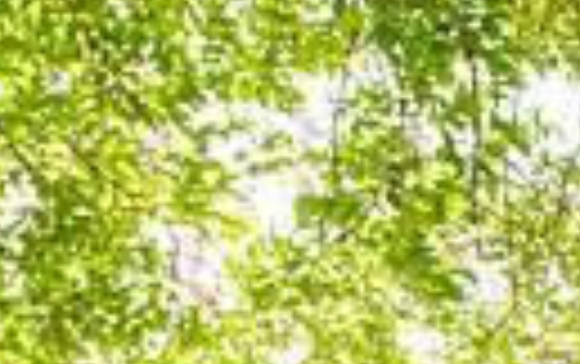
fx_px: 2153
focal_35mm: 136
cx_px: 781
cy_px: 725
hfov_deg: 14.6
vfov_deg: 9.1
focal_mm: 27
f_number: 6.3
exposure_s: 1/200
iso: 500
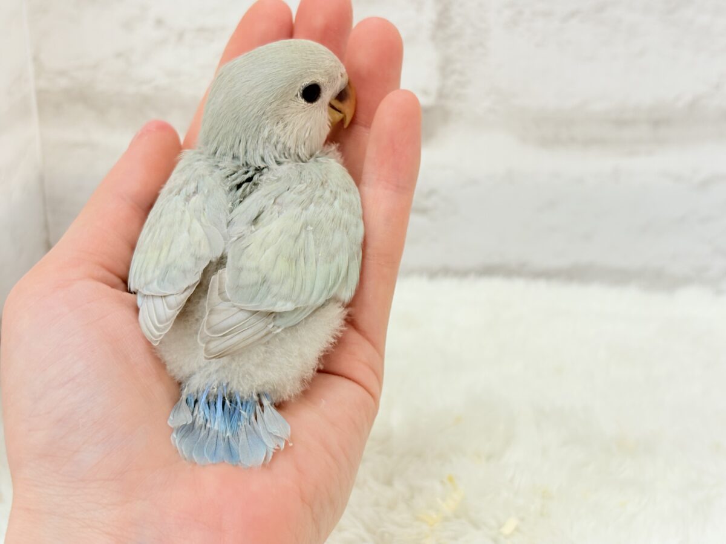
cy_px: 272
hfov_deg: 36.8
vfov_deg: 28.0
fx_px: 1091
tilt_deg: -23.6
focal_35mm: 52
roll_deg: +0.6
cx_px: 363
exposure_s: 1/100
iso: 80
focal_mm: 5.96
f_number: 1.6
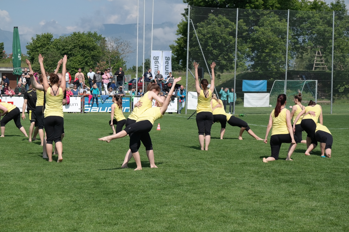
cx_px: 174
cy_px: 114
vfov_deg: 15.5
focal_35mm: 88
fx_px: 853
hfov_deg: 23.1
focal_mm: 54
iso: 100
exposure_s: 1/400
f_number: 6.3
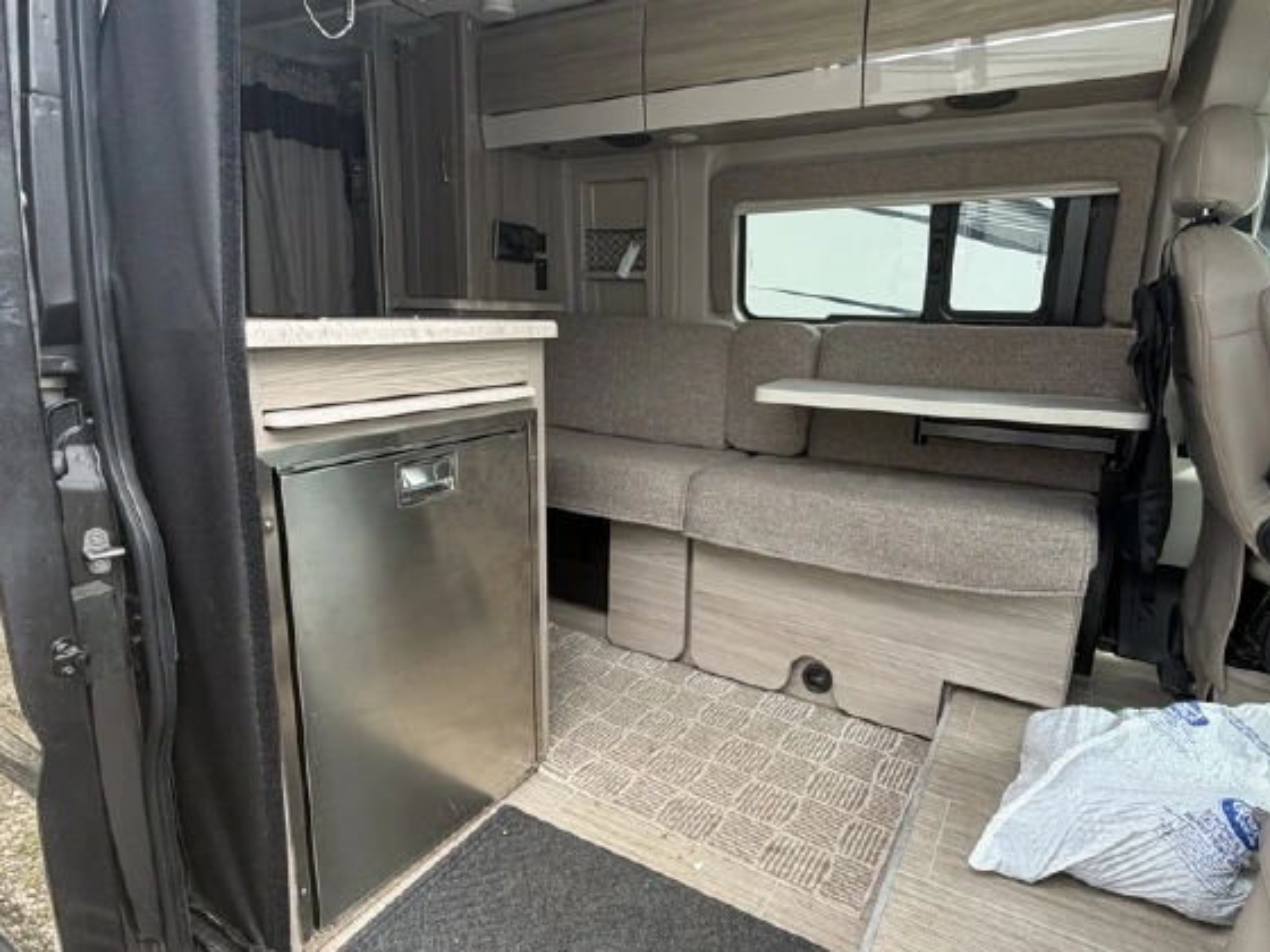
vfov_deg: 66.0
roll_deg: +0.3
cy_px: 462
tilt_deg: -13.7
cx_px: 649
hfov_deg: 81.7
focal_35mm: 20
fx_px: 734
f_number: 2.2
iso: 40
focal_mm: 2.22
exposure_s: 1/134
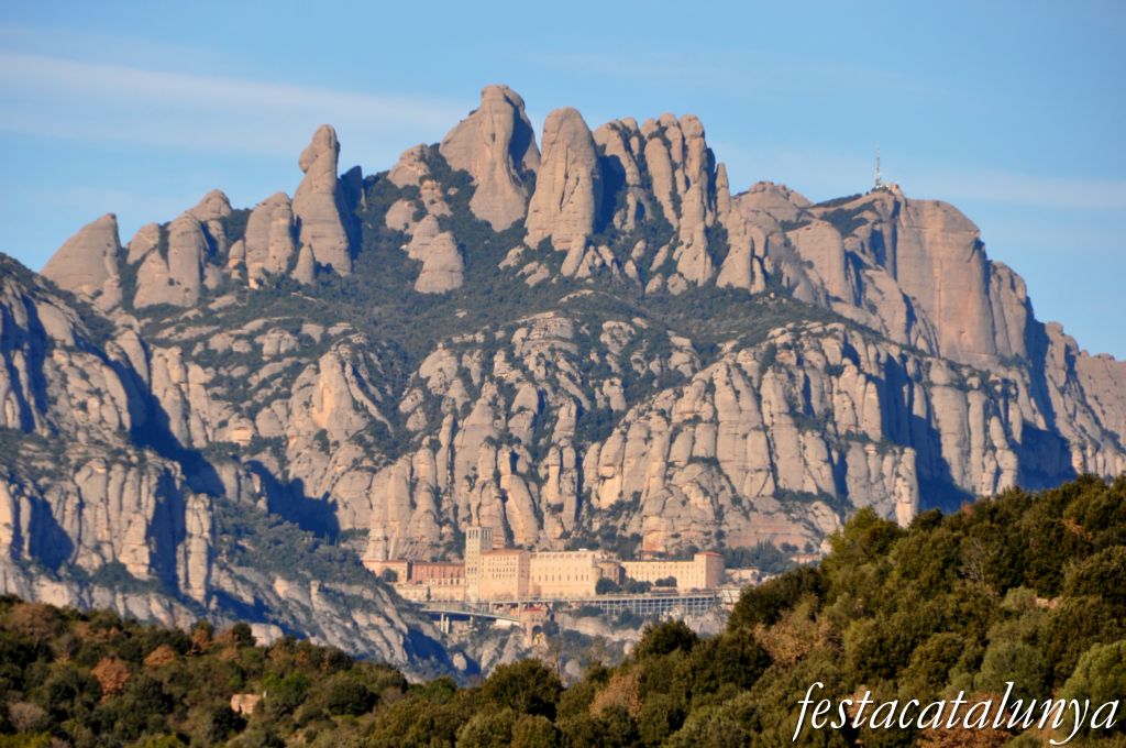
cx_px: 563
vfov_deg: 4.6
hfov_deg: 6.9
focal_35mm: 300
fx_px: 9371
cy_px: 374
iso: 500
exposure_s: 1/1000
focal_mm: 200
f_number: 8
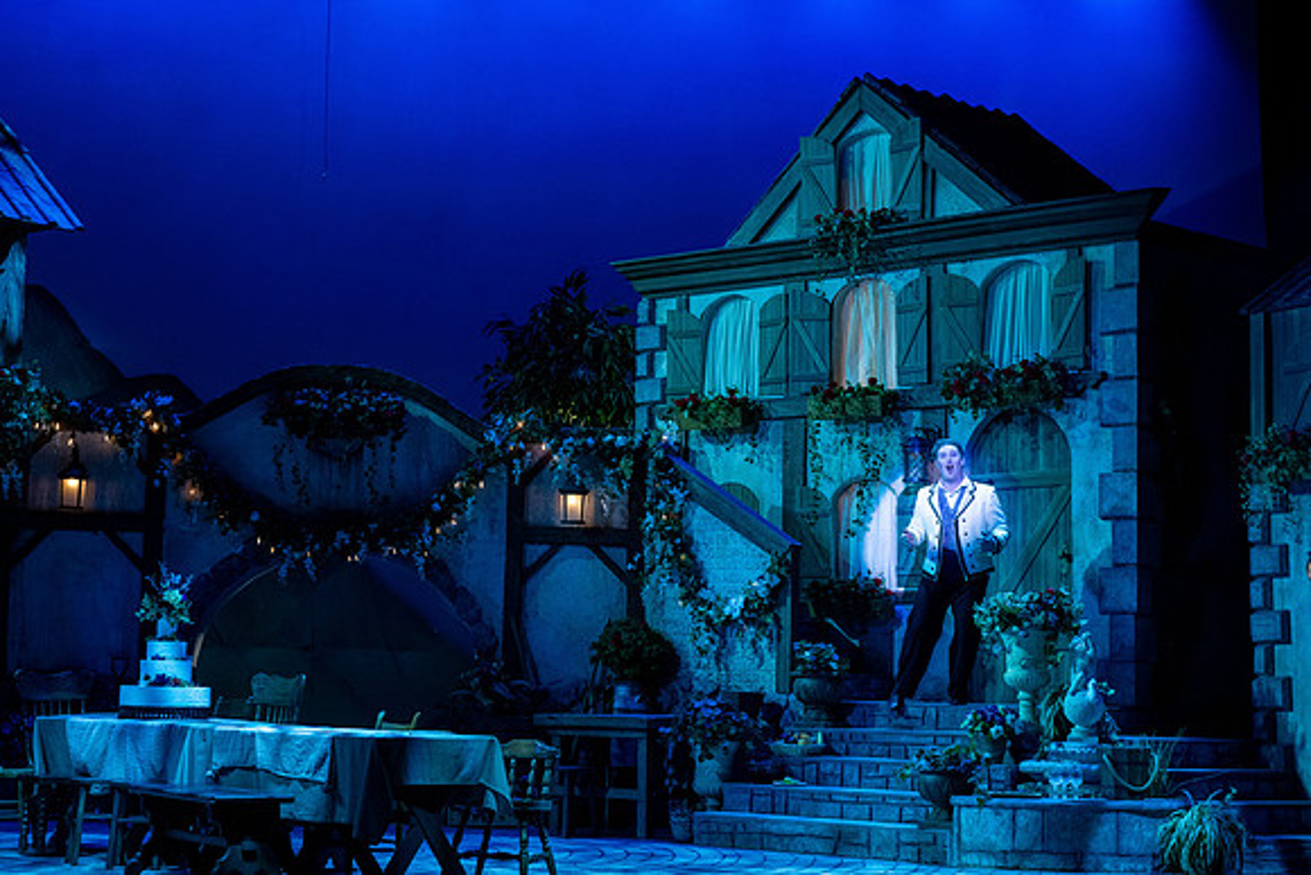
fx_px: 2550
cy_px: 438
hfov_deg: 28.8
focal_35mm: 70
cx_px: 656
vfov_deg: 19.5
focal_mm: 70
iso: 1600
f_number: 5
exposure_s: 1/160
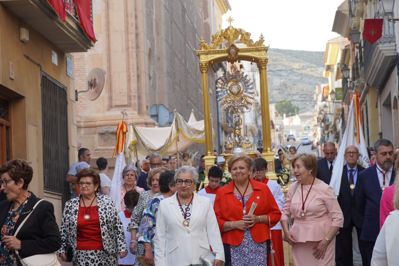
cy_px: 133
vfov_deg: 12.5
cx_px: 200
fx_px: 1213
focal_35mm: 110
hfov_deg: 18.7
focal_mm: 73
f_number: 5.6
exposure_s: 1/160
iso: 400
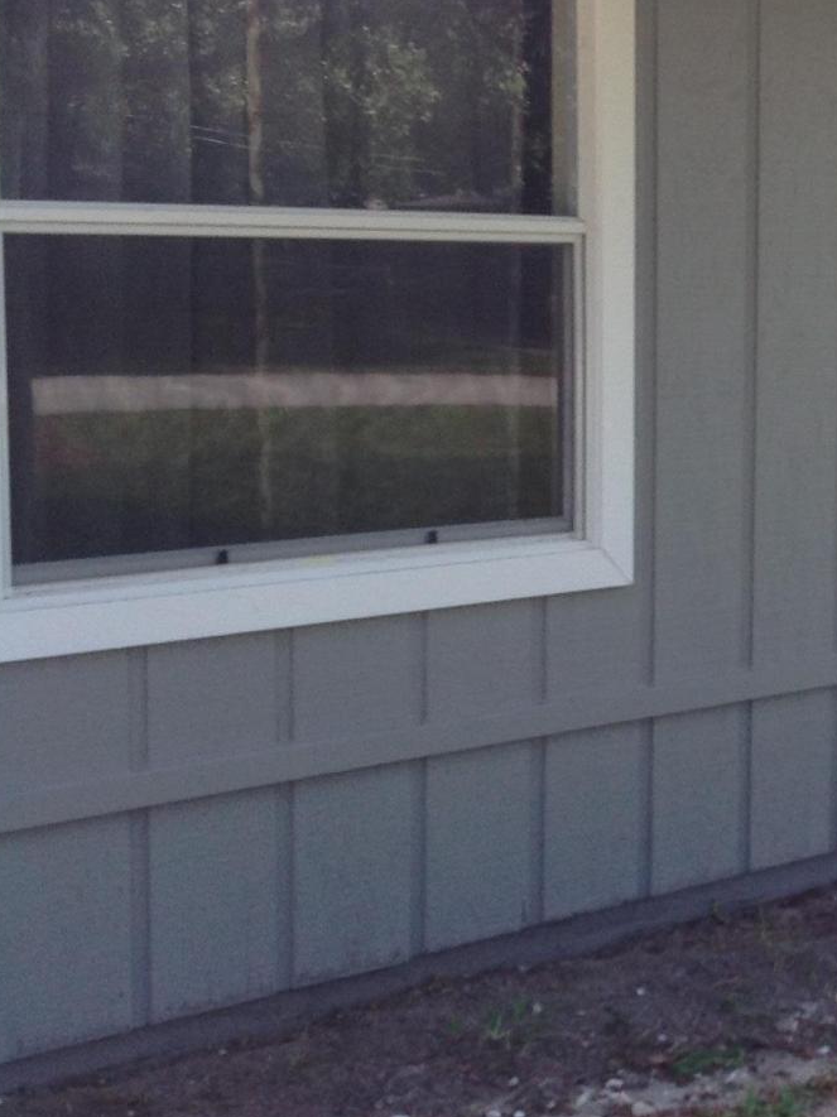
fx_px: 2549
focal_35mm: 79
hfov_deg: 18.0
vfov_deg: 24.7
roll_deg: -3.3
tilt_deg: -9.5
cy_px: 529
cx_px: 929
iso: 50
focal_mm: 4.28
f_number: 2.4
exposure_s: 1/188
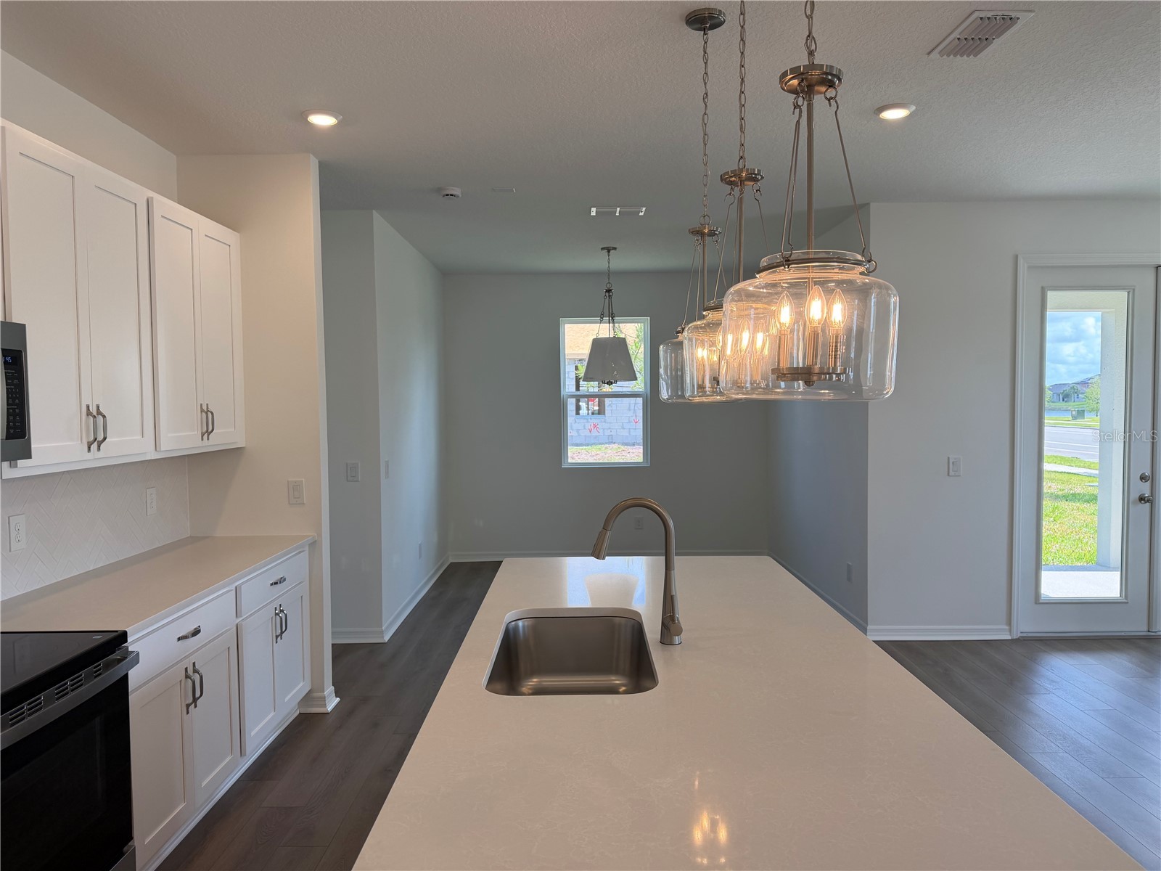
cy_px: 436
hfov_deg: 71.6
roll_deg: +0.9
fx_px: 805
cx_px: 580
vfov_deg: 56.8
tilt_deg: -2.7
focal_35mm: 24
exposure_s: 1/333
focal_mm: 6.76
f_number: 1.78
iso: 100
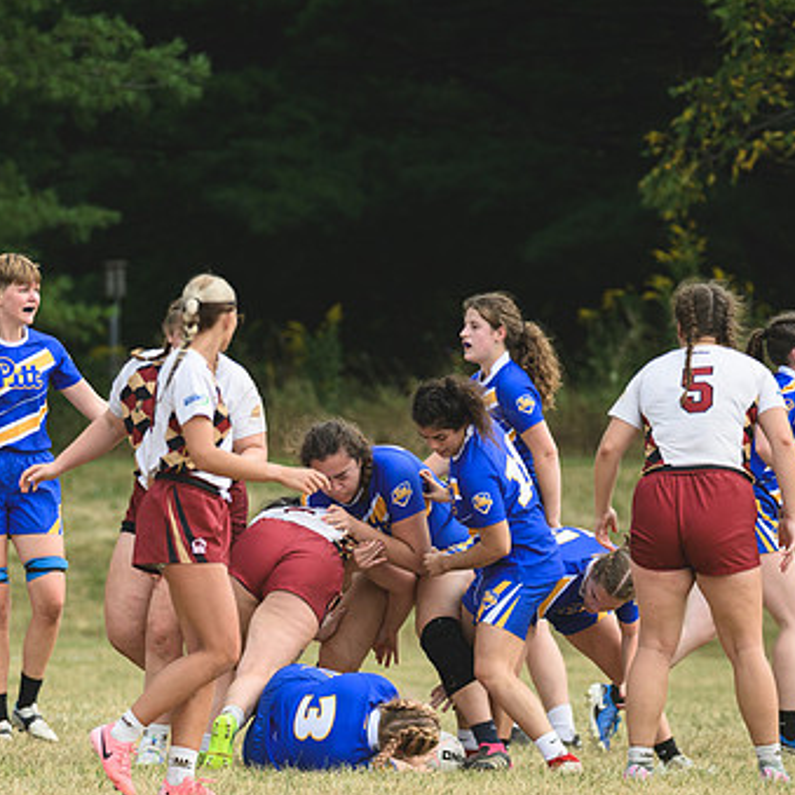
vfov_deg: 2.4
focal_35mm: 741
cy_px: 415
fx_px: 19254
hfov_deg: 2.4
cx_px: 192
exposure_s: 1/1000
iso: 500
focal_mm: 340
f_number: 6
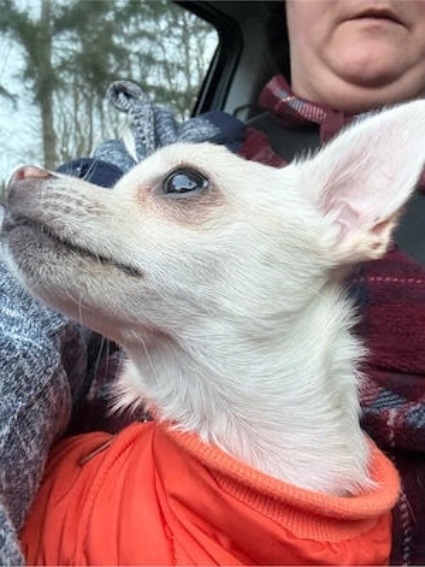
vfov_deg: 60.0
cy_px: 284
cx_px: 212
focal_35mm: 30
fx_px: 491
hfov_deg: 46.8
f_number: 1.9
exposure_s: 1/60
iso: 80
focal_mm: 2.69
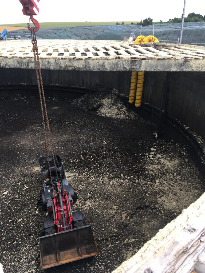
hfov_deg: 48.2
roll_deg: +1.6
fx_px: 229
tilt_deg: -26.2
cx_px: 102
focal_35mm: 29
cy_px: 136
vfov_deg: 61.7
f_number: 2.2
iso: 25
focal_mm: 4.15
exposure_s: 1/113
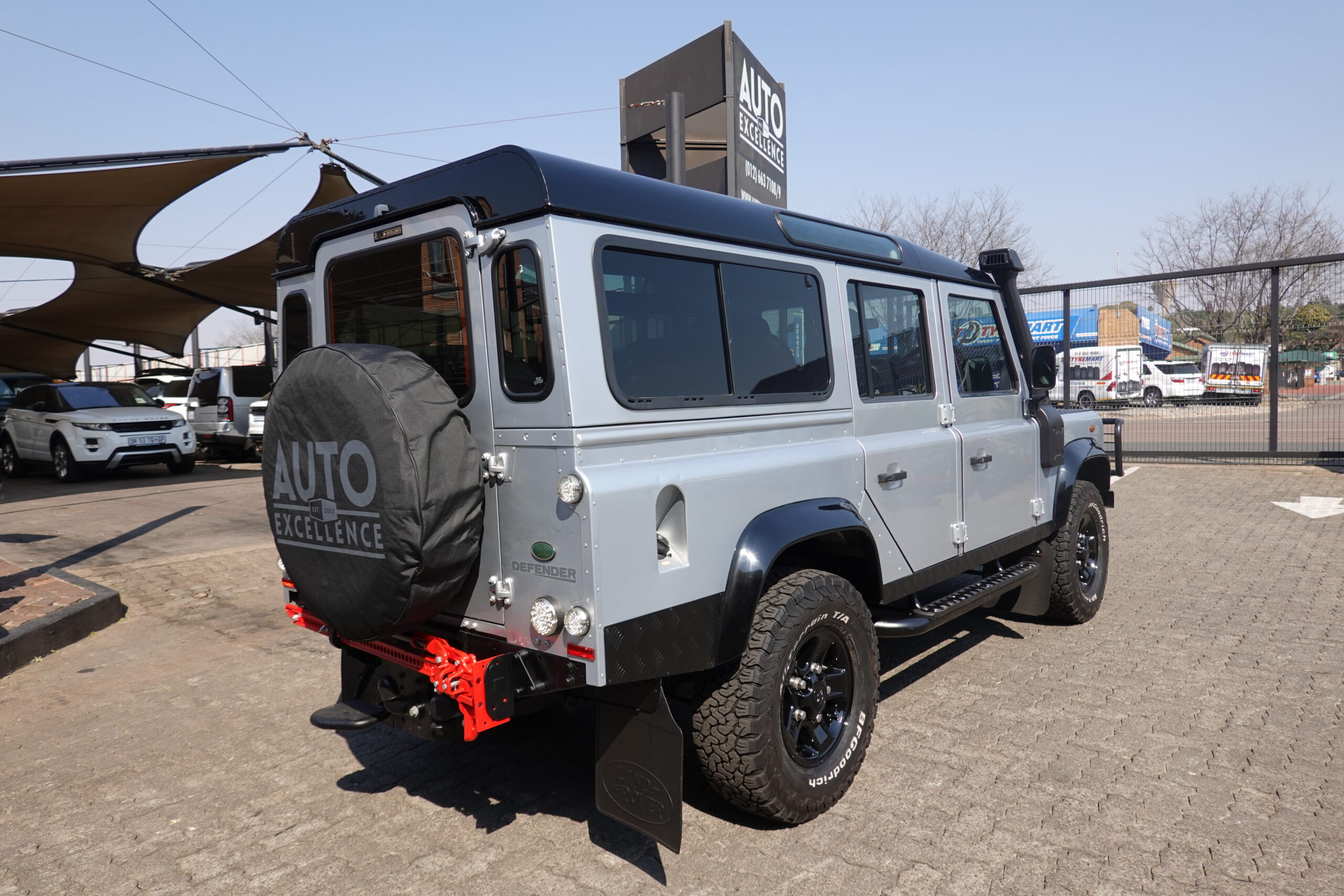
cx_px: 672
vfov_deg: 53.1
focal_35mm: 24
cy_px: 448
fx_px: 896
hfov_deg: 73.7
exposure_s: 1/800
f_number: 2.8
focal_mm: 9
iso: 125
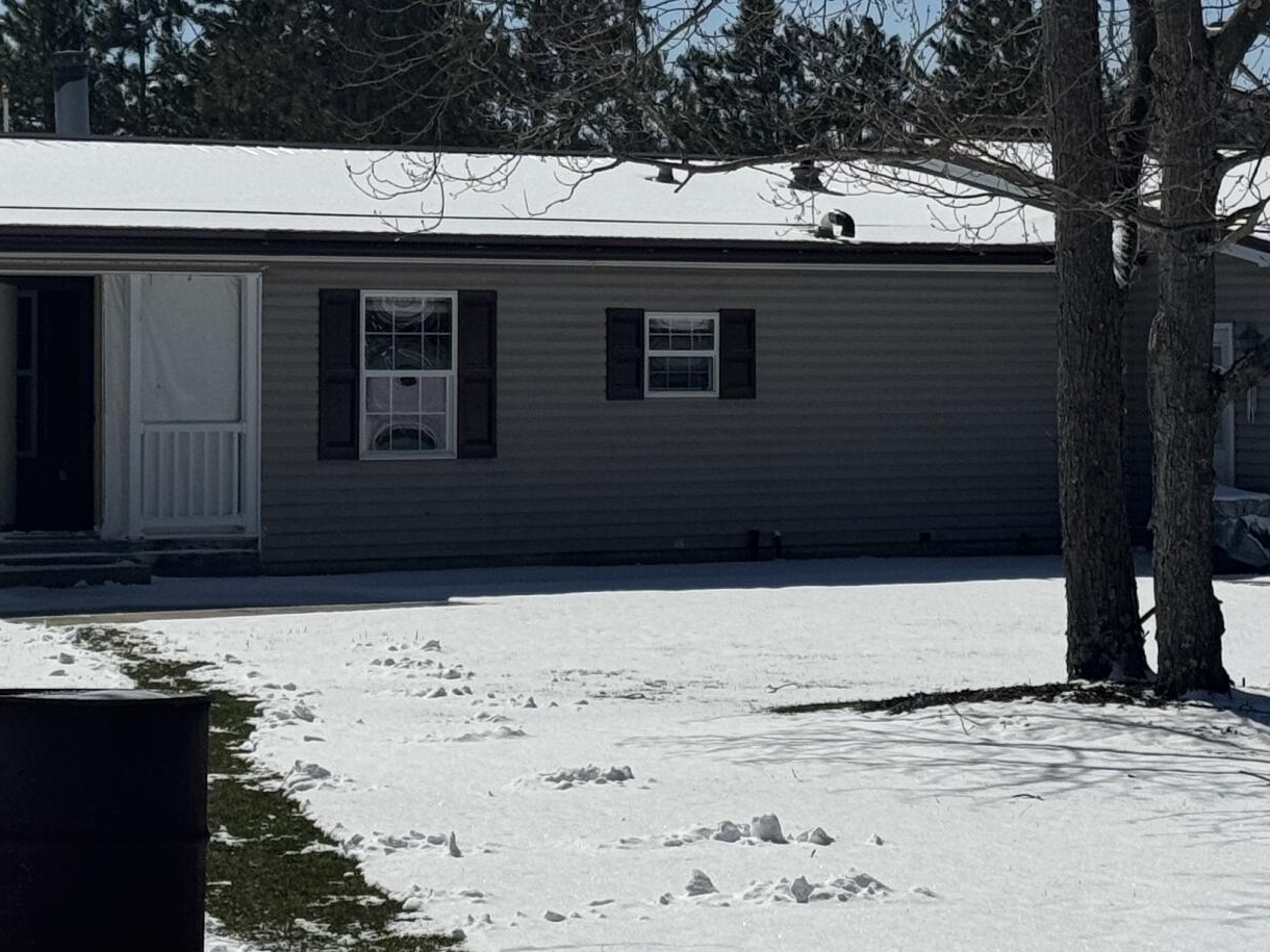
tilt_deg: +1.6
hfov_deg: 16.7
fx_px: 4329
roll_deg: -0.2
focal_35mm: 118
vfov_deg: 12.5
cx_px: 507
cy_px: 205
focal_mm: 6.76
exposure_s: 1/15385
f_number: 1.78
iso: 64
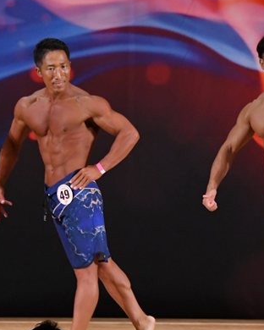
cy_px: 172
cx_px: 223
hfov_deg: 3.8
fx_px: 3956
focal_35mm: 405
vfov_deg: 4.8
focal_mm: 145
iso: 3200
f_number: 5.6
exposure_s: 1/400
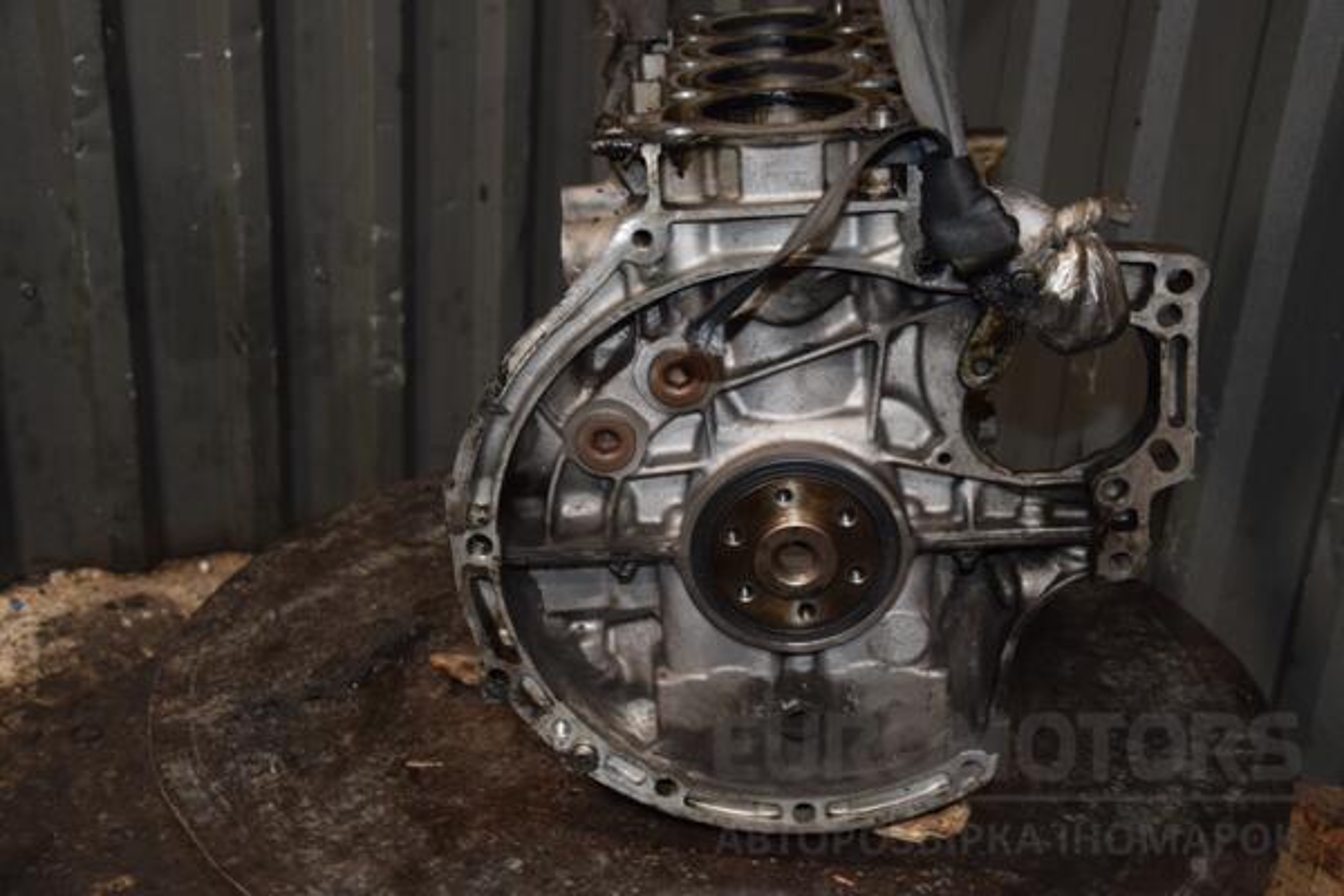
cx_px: 672
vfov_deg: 31.9
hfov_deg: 46.4
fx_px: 1568
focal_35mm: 42
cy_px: 448
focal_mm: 28
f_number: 5
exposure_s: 1/60
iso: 800
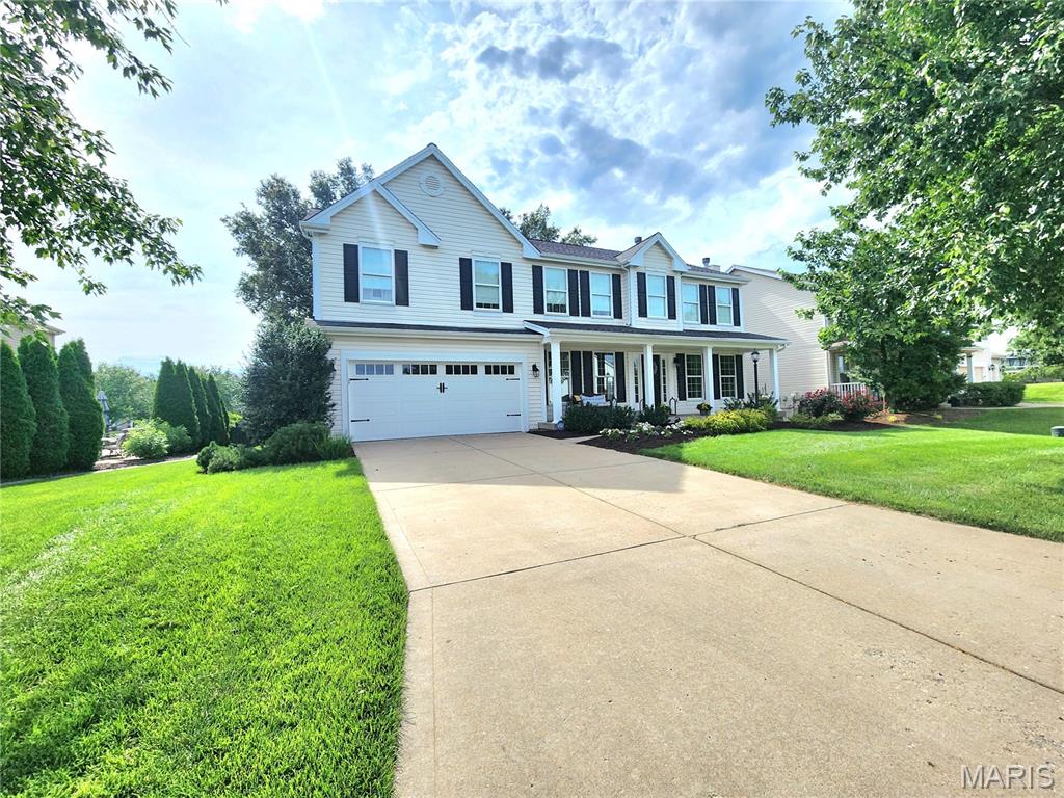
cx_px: 532
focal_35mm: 13
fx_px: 400
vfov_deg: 89.9
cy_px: 399
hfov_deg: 106.2
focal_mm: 2.2
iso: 50
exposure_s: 1/5000
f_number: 2.2
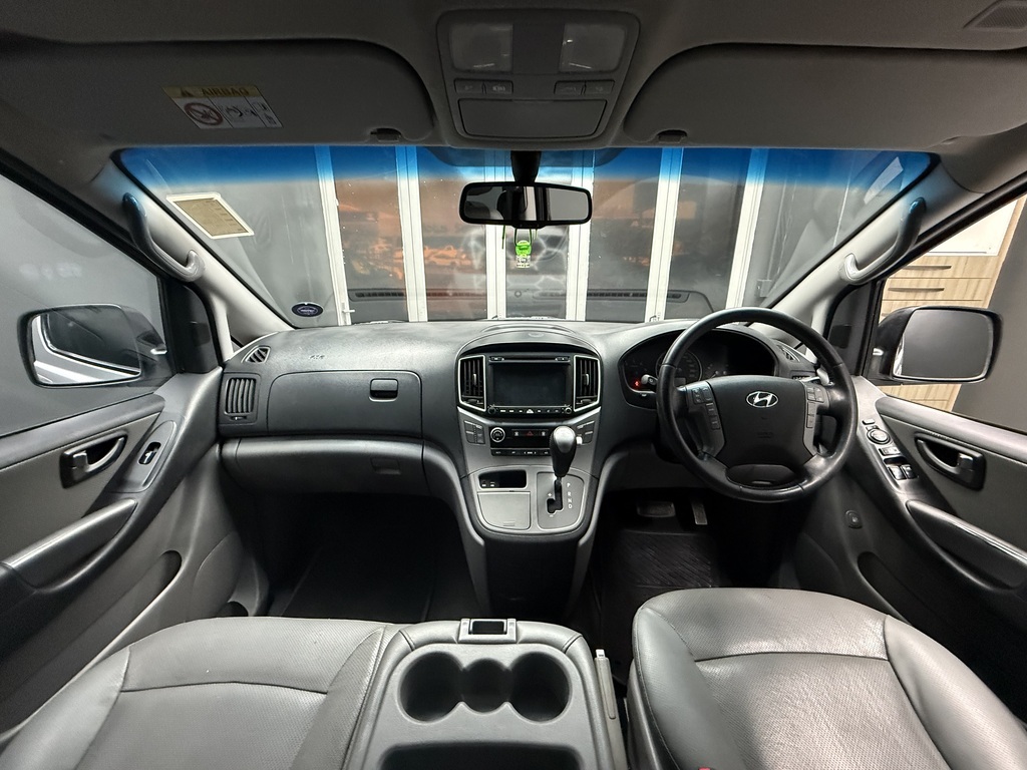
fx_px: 415
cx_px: 514
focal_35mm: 14
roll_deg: +0.2
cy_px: 385
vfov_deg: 85.7
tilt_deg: -17.4
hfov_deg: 102.1
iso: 800
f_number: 2.2
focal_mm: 2.22
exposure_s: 1/60
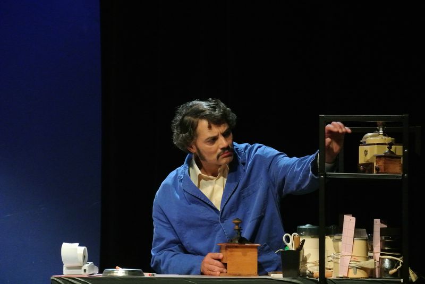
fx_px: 1891
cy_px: 142
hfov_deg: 12.8
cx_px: 212
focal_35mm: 160
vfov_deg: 8.6
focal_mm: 59.4
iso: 3200
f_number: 4.5
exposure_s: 1/80
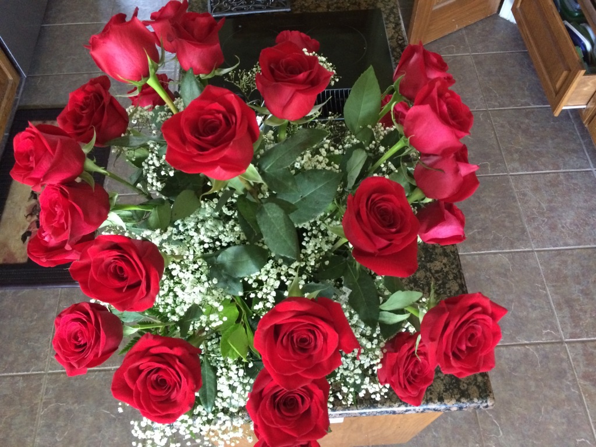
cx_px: 298
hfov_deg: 61.7
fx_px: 499
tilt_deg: -61.3
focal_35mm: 29
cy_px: 224
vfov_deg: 48.2
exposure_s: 1/15
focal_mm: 4.15
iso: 320
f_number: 2.2
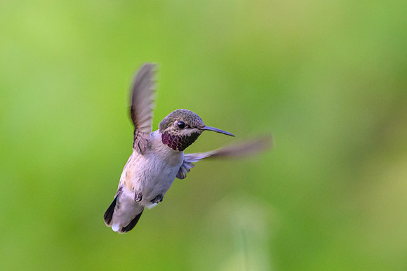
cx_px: 294
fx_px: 13394
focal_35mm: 1185
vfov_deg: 1.2
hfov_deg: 1.7
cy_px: 169
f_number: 2.8
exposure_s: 1/2000
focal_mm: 400
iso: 3200
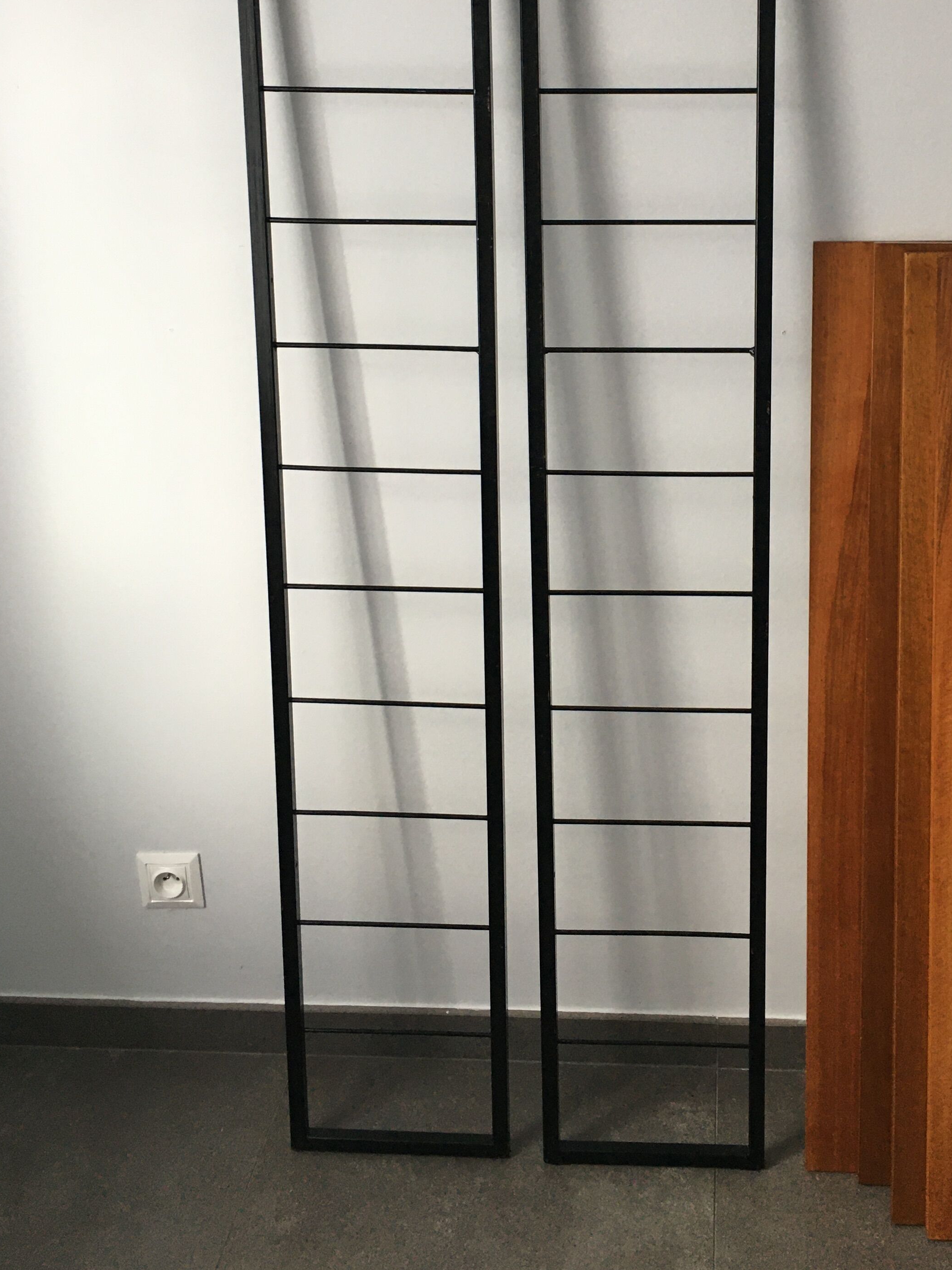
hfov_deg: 34.0
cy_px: 375
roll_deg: +1.3
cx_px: 641
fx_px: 1540
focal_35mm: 42
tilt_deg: -16.8
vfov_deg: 43.8
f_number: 2.2
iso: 50
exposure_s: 1/33
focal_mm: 4.15
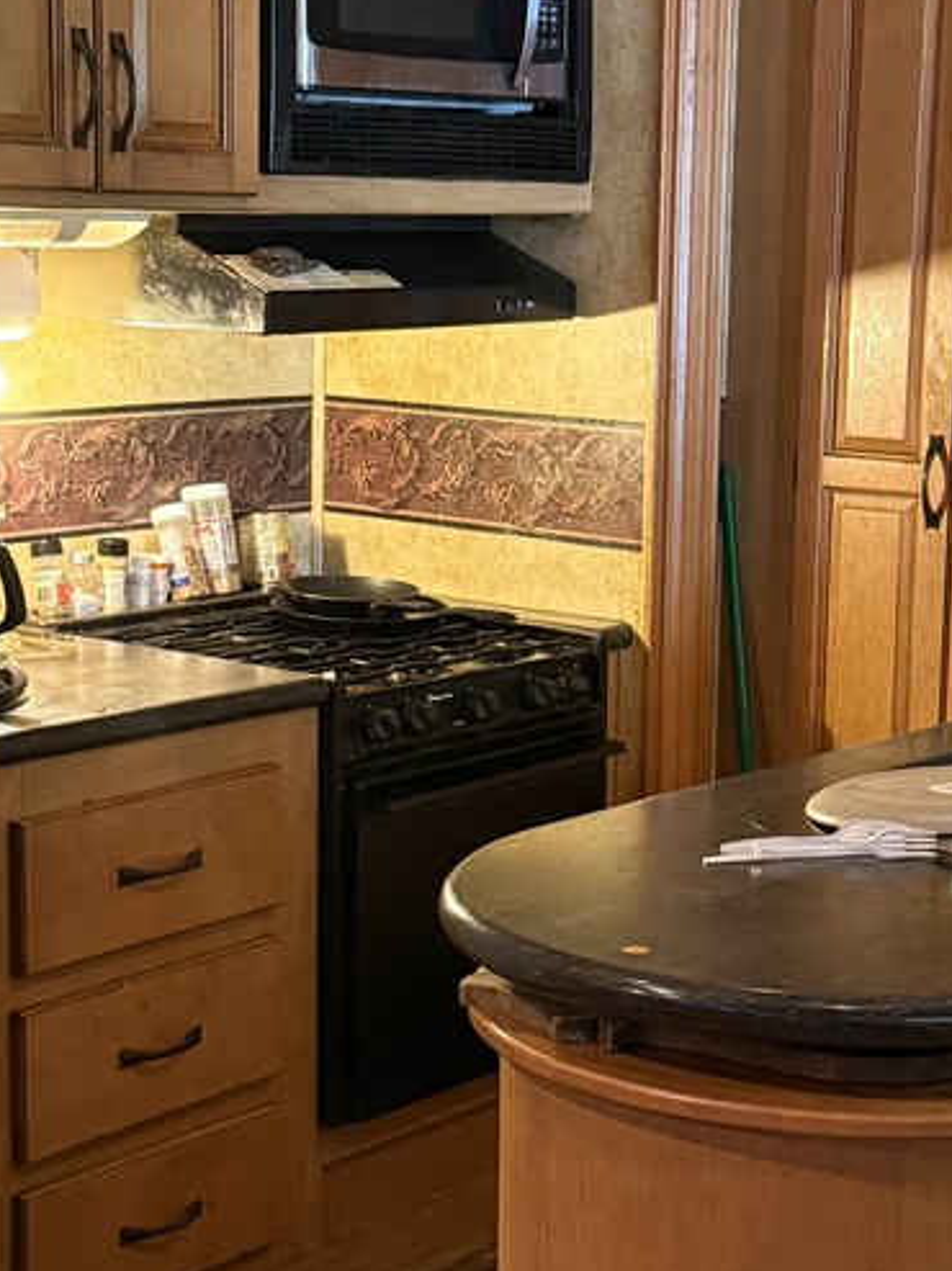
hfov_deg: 21.0
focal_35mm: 70
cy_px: 625
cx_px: 463
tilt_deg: -8.0
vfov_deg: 27.8
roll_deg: -1.1
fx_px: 2569
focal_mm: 6.76
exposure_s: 1/40
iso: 800
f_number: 1.78
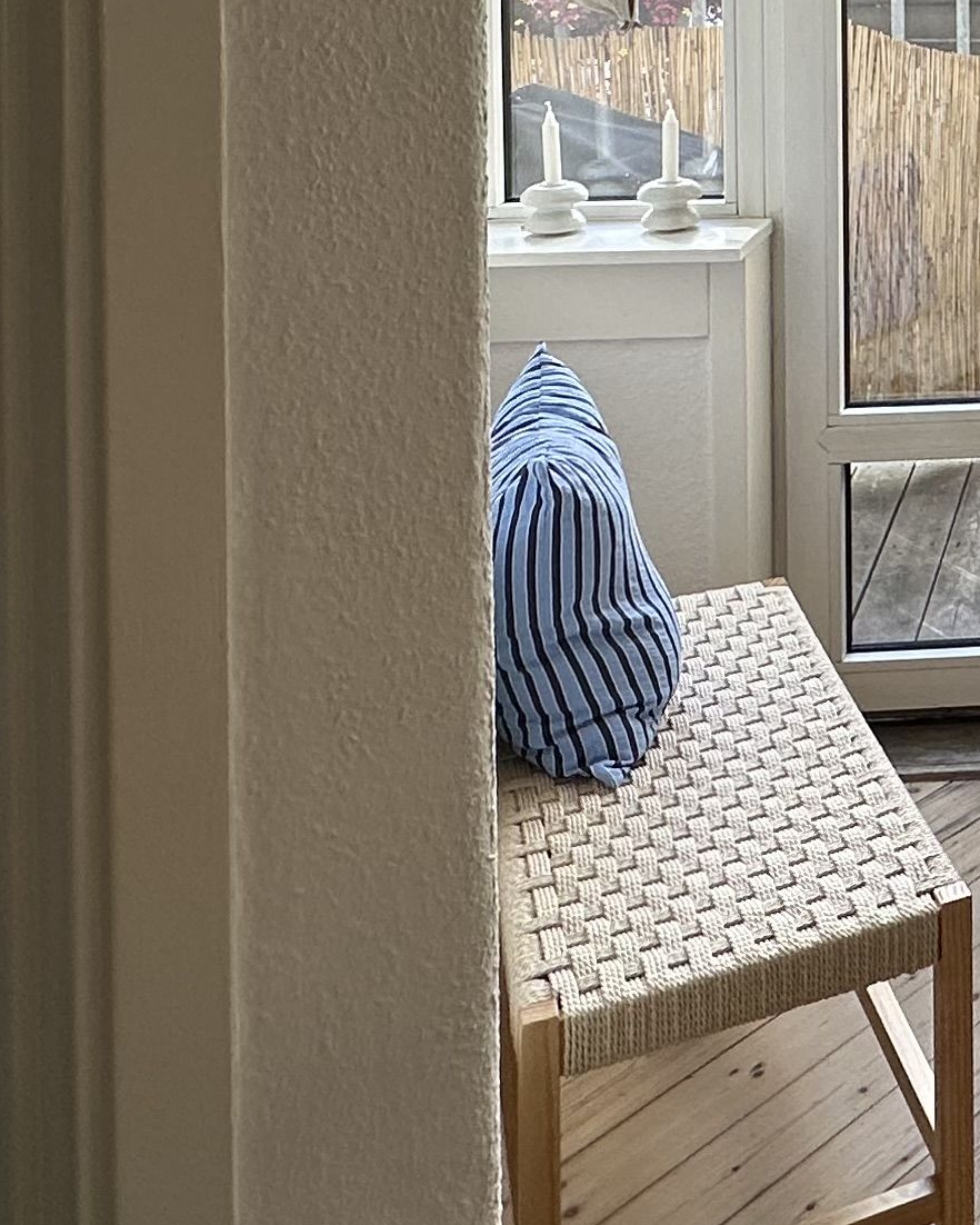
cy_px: -84
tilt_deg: -2.0
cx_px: 1441
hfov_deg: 24.2
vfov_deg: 33.2
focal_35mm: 50
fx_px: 1812
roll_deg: -0.2
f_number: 2.2
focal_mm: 2.22
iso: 40
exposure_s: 1/170
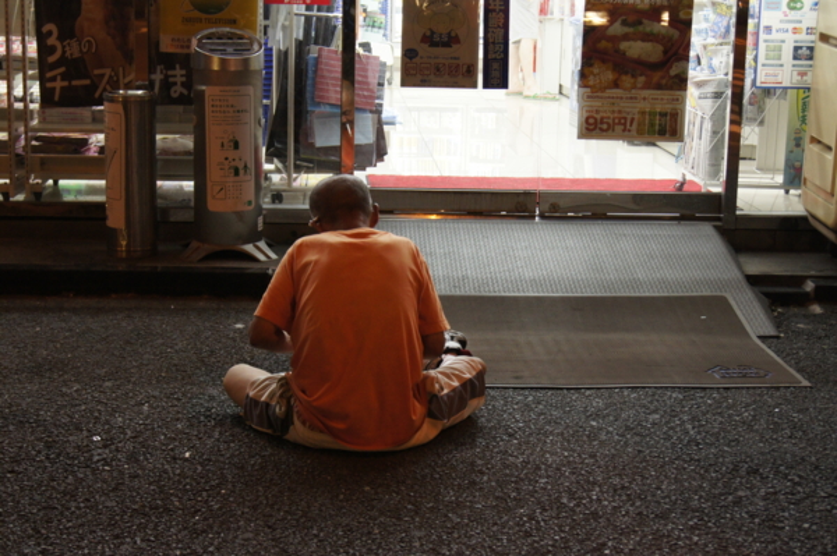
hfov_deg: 29.9
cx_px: 418
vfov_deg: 20.1
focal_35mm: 68
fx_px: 1568
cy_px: 278
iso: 1600
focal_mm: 45
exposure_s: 1/40
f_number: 5.6
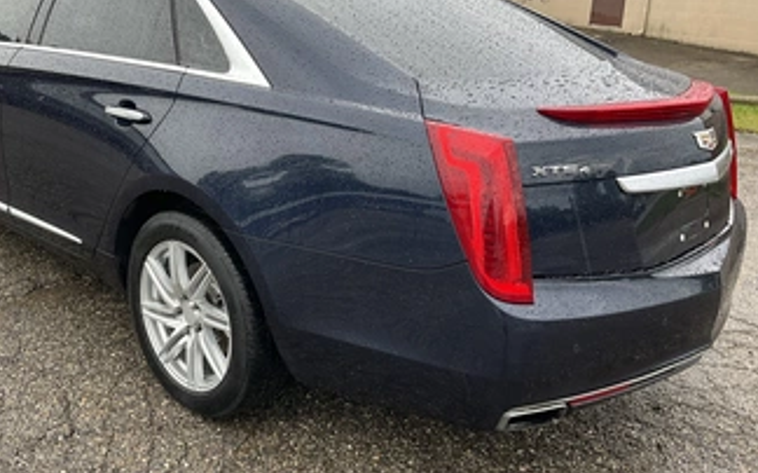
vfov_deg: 33.5
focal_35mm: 38
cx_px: 297
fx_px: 784
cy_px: 213
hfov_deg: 51.2
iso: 16
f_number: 1.8
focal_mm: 3
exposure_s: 1/122
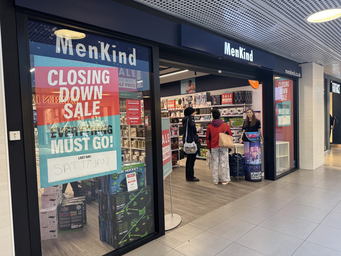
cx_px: 170
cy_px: 128
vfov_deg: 56.8
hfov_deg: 71.6
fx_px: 236
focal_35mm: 24
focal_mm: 6.76
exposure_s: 1/101
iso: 200
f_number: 1.78
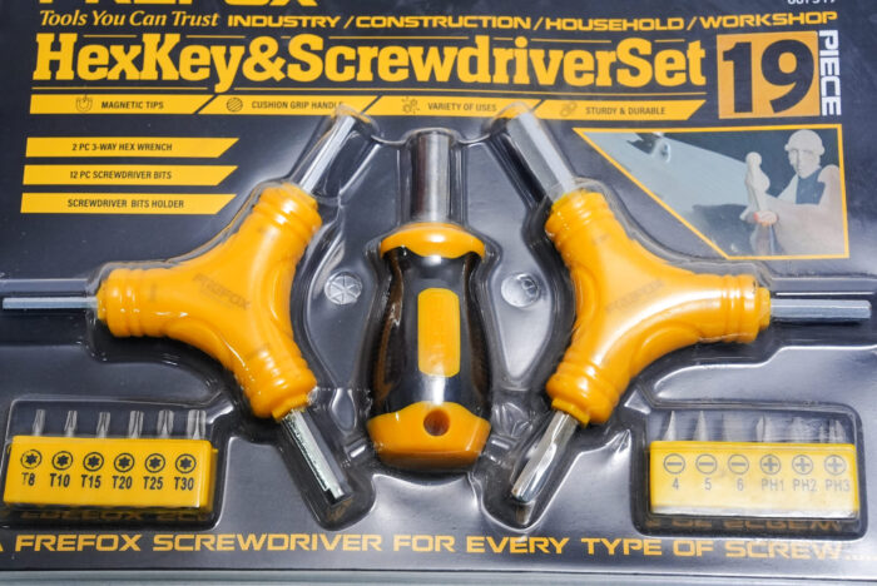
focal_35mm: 70
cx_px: 438
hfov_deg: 28.8
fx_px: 1707
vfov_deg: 19.5
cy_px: 293
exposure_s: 1/160
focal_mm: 70
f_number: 10
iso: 3200
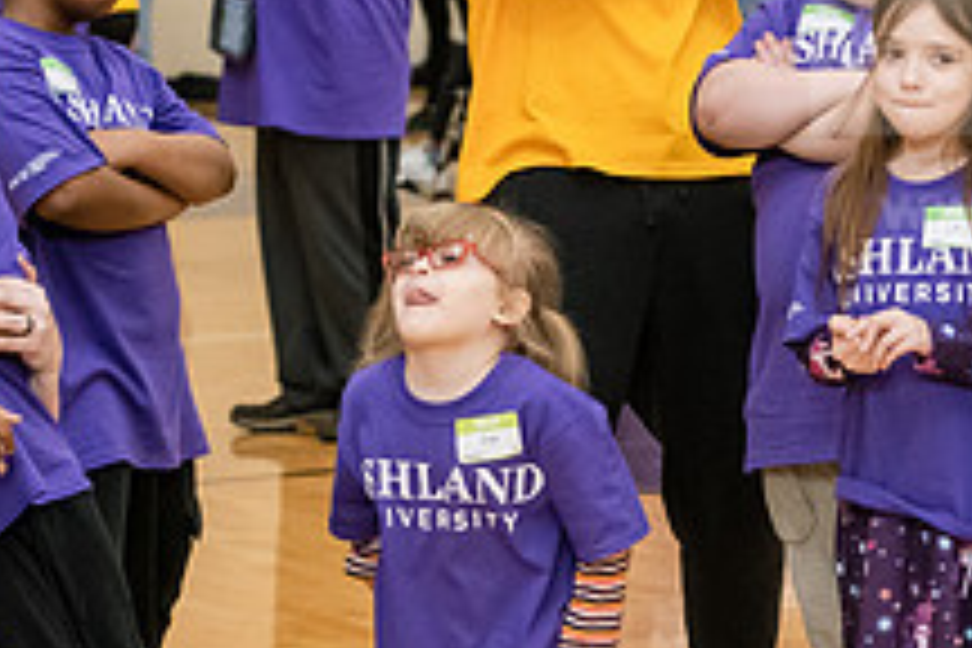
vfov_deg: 7.3
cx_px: 675
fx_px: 5076
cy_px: 304
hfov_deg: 10.9
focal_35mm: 188
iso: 3200
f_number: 4
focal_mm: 70
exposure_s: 1/200
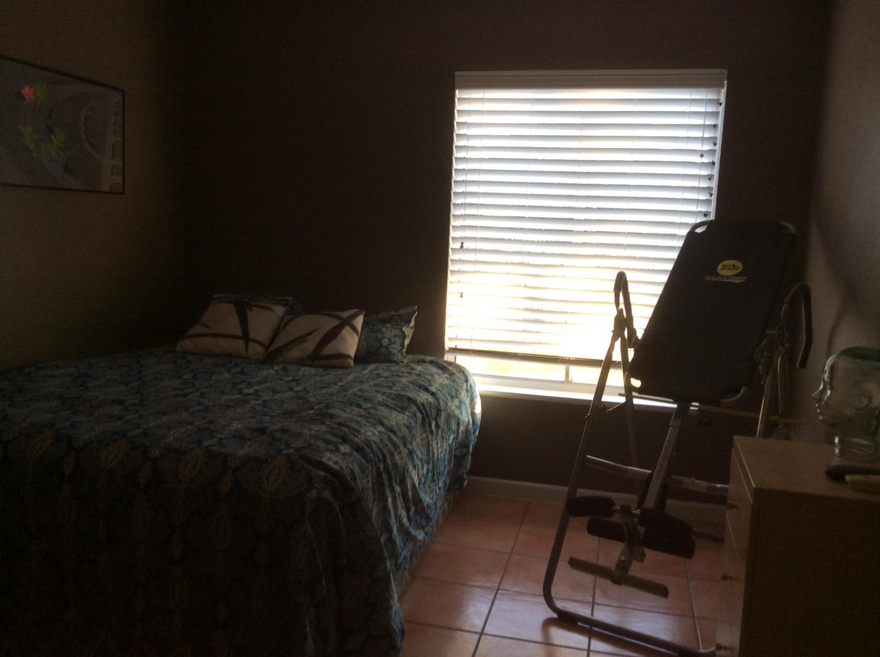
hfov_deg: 55.4
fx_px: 838
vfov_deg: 42.8
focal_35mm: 33
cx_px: 440
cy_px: 328
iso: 32
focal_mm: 3.3
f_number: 2.4
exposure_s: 1/30
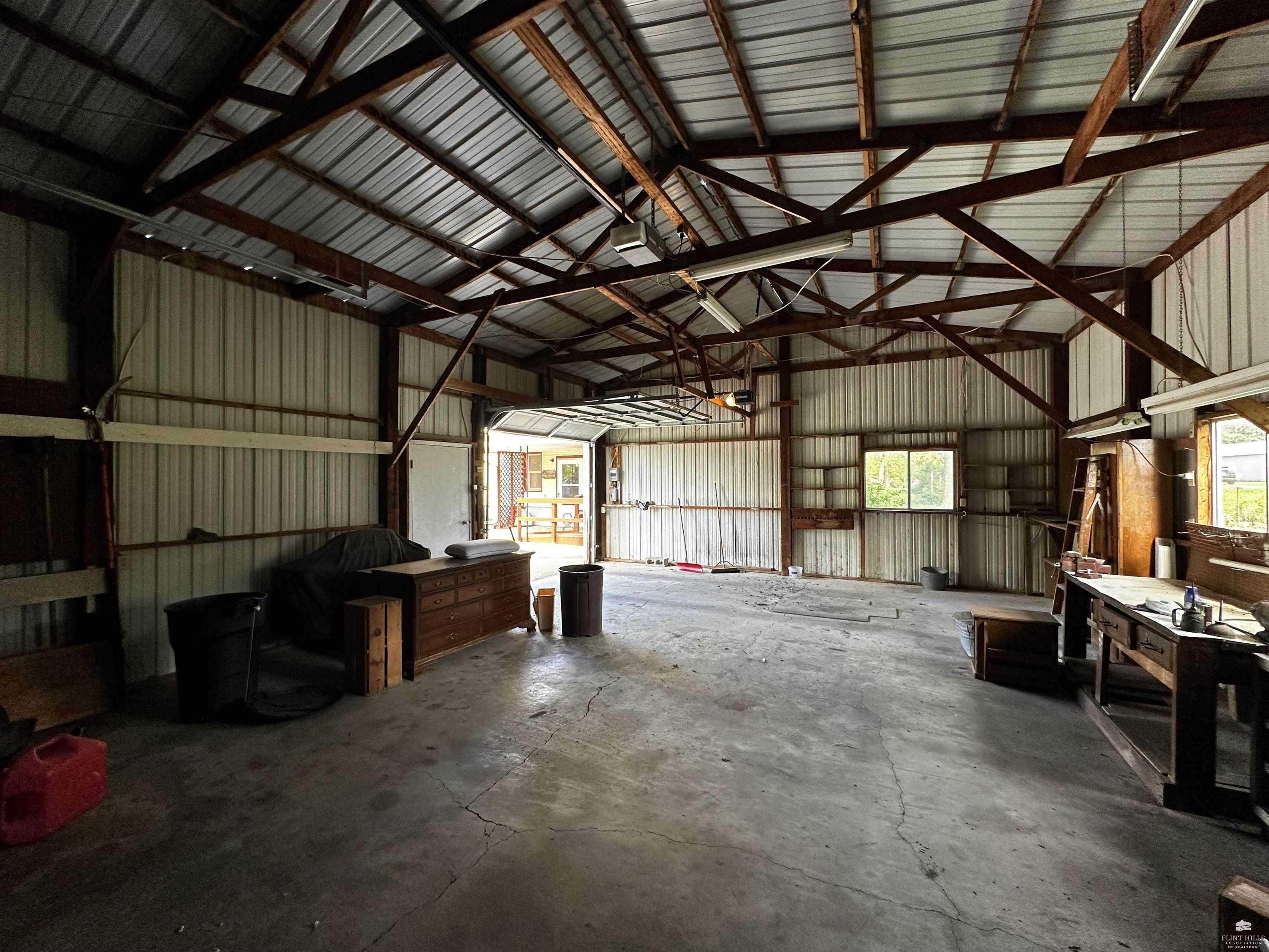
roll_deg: +0.1
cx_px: 634
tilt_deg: +1.3
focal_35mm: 14
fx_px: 513
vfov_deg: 85.7
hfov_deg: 102.1
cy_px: 476
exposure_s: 1/99
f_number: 2.2
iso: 200
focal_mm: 2.22
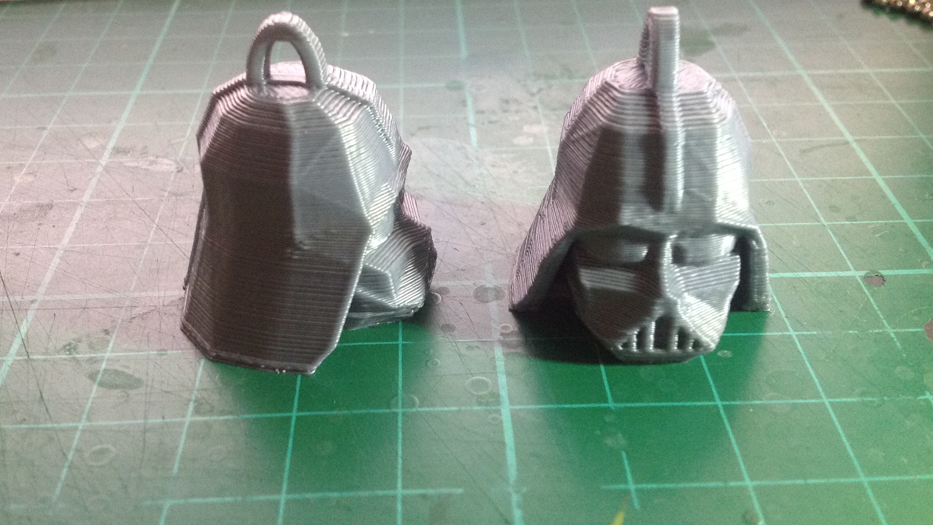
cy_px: 203
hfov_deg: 47.3
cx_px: 426
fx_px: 1064
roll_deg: +1.3
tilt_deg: -32.9
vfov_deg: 27.6
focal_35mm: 43
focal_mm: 4.28
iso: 160
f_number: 2.4
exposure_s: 1/15
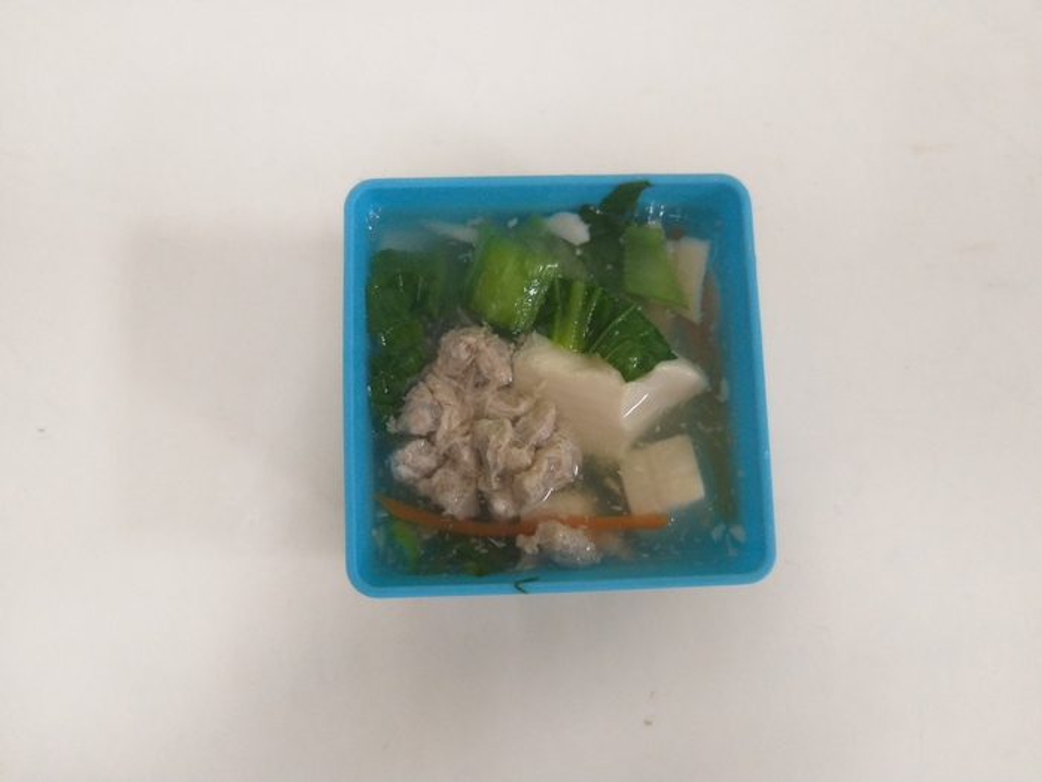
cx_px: 521
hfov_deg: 67.3
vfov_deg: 53.1
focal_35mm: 26
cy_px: 391
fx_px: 783
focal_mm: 3.93
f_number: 1.7
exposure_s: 1/60
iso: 160
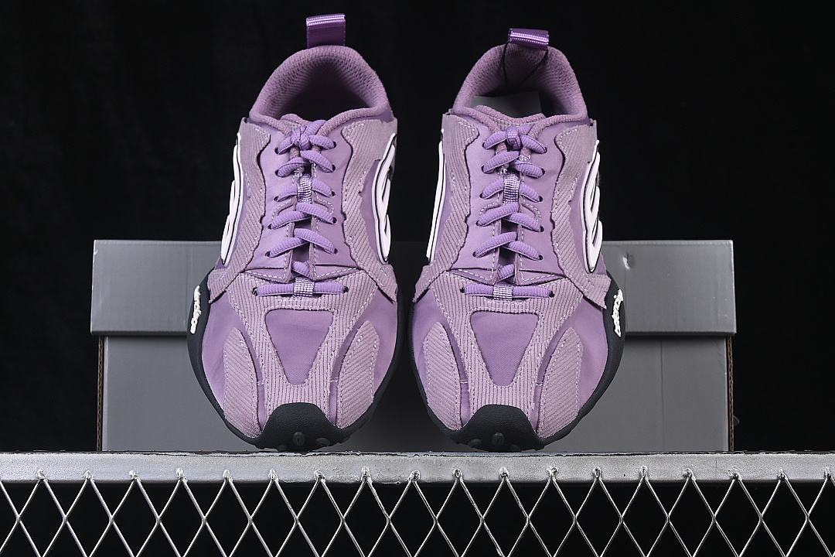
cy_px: 278
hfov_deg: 27.0
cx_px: 418
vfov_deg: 18.2
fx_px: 1739
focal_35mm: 75
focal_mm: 50
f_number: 8
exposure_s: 1/80
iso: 160
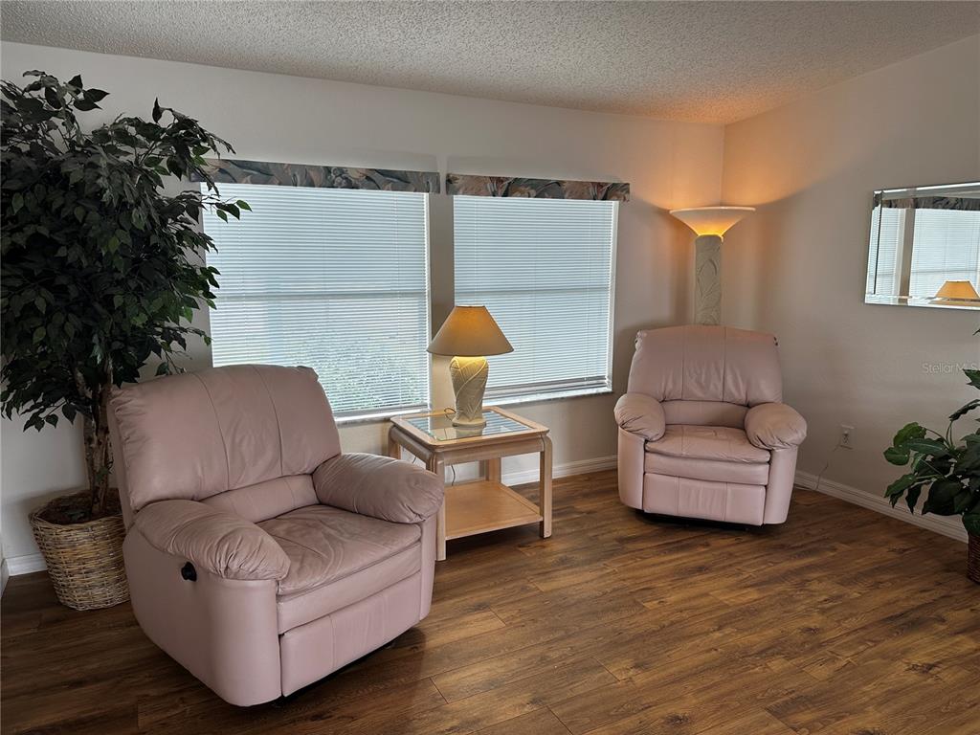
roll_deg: -0.4
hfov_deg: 71.6
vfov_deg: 56.8
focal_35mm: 24
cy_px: 368
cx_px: 490
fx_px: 679
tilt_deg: -8.8
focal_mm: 6.86
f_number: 1.78
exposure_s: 1/120
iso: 64
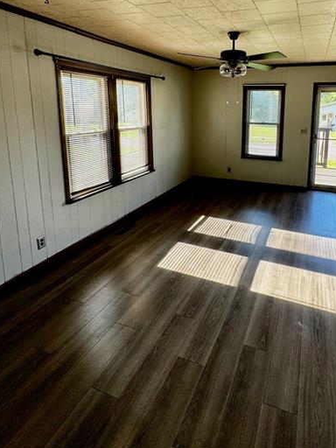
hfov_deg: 62.1
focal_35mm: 21
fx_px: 272
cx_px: 220
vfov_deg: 76.6
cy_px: 150
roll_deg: -0.9
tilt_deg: -10.2
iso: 80
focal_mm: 2.22
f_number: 2.2
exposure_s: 1/99
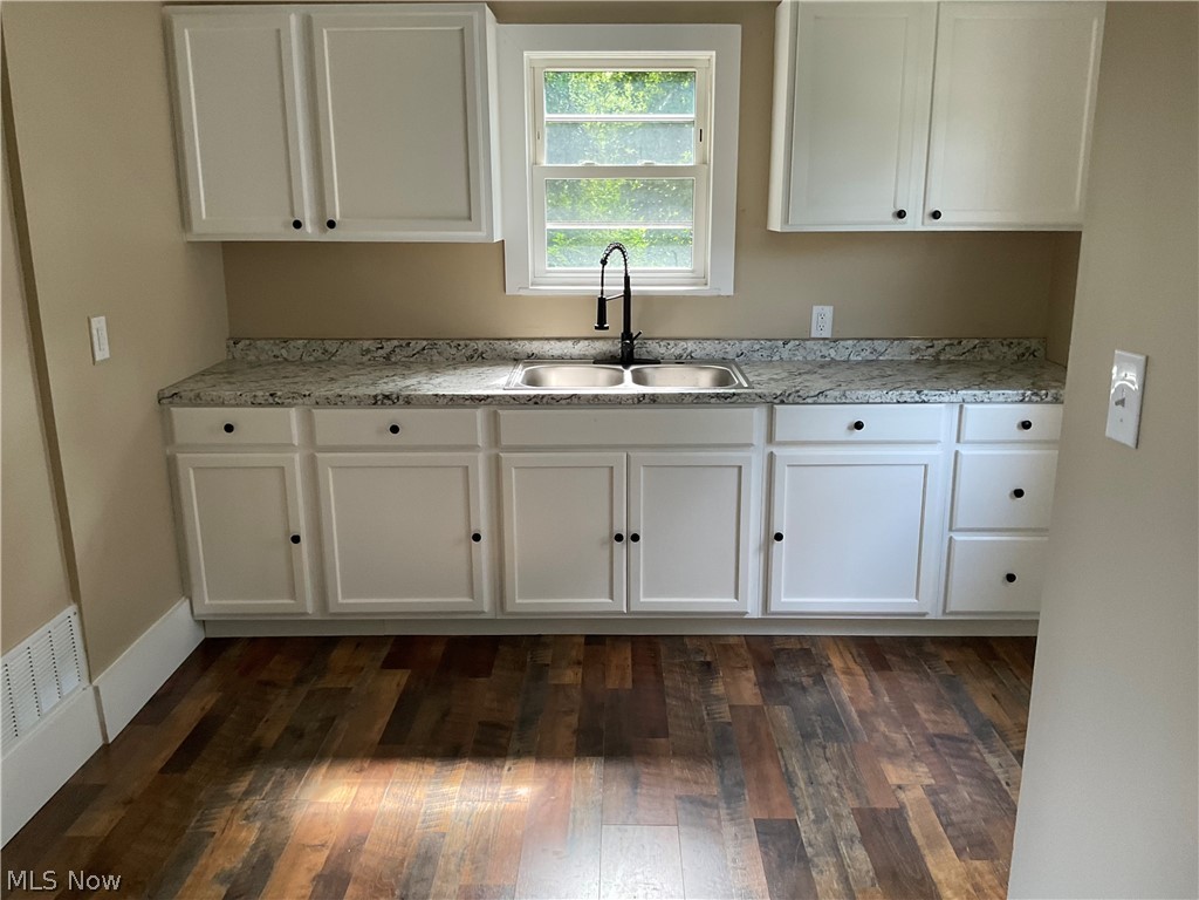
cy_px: 450
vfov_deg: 48.2
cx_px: 600
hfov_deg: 61.7
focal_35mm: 29
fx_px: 1004
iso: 80
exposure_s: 1/60
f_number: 1.8
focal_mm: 3
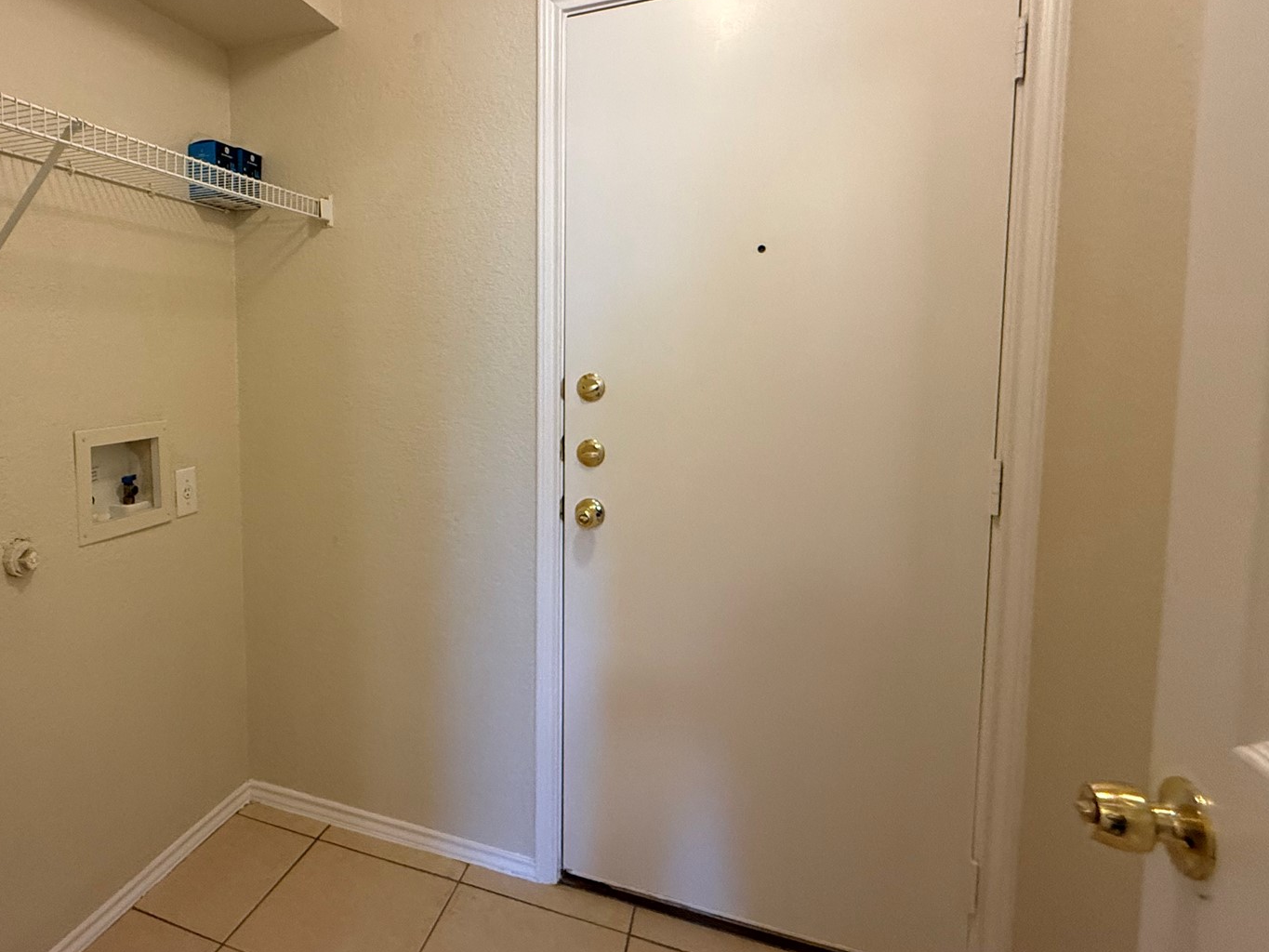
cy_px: 419
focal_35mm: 21
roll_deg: -0.1
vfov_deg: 63.3
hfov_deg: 75.8
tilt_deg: -4.6
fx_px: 770
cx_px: 394
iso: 400
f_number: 2.2
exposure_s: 1/60
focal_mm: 2.22
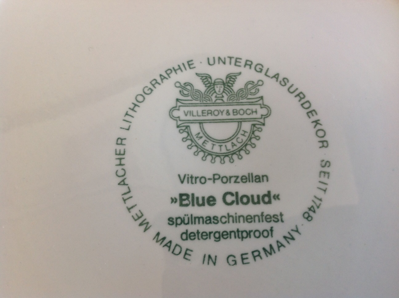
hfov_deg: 52.7
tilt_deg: -72.9
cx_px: 200
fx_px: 403
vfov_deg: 40.6
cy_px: 149
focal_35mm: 35
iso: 64
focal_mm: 4.28
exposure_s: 1/40
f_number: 2.4
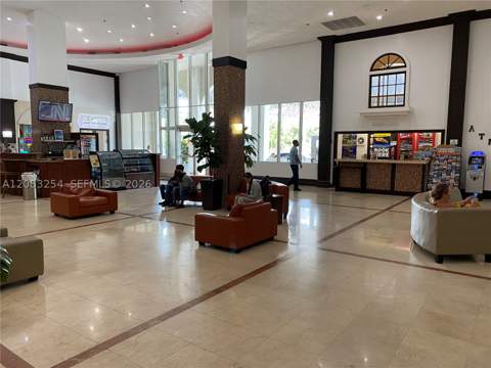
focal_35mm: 26
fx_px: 369
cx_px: 246
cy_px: 184
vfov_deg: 53.1
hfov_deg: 67.3
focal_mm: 4.25
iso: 80
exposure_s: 1/60
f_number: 1.8
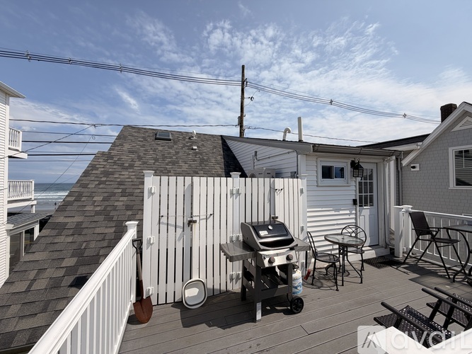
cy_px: 177
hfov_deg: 102.1
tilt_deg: +3.3
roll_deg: +0.7
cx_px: 236
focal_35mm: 14
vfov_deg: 85.7
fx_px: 191
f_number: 2.2
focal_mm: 2.22
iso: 20
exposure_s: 1/2024
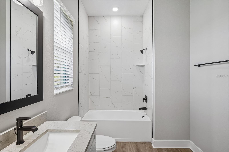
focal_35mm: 17
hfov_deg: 93.3
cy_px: 76
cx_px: 114
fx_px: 108
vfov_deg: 70.4
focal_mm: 17
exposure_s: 1/10
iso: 160
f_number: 8
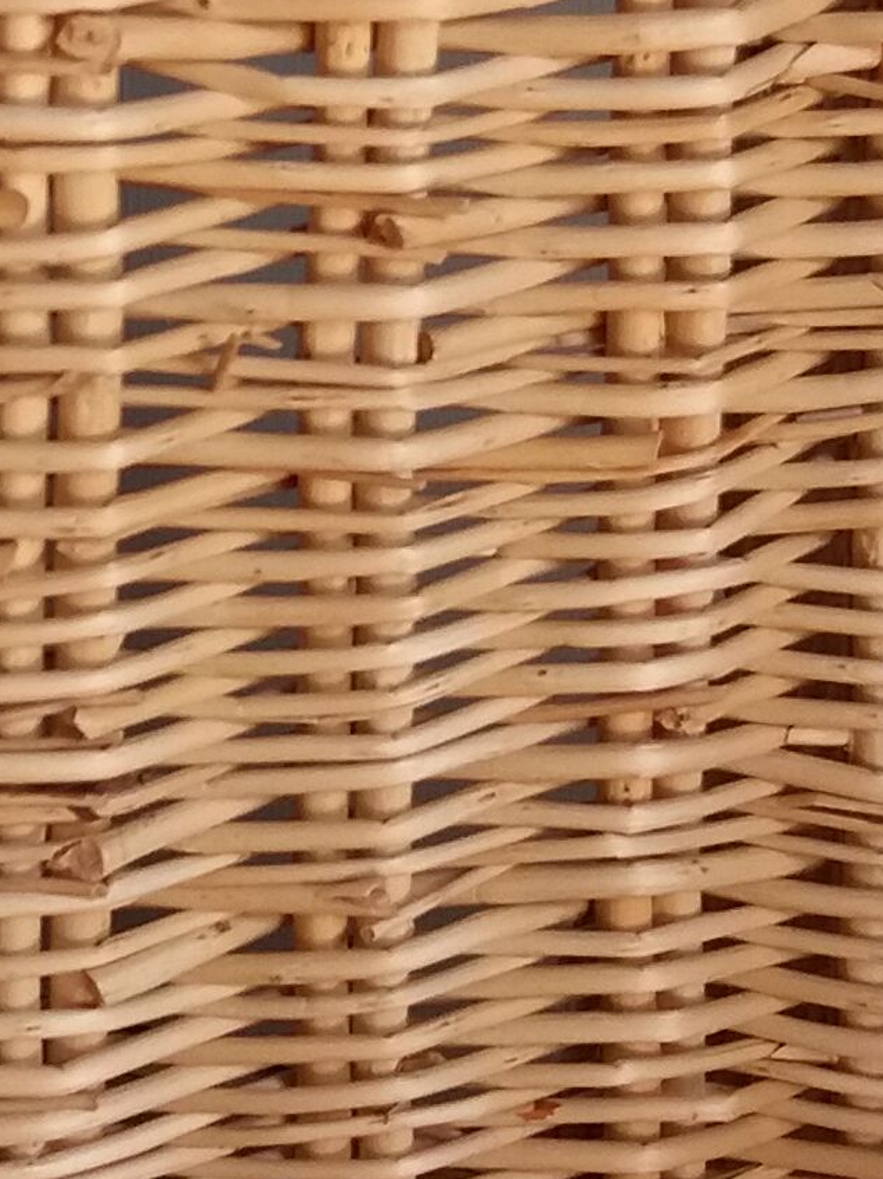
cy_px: 193
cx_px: -3
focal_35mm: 136
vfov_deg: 14.4
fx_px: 4628
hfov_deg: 10.8
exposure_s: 1/129
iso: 64
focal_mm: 3.7
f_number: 1.9
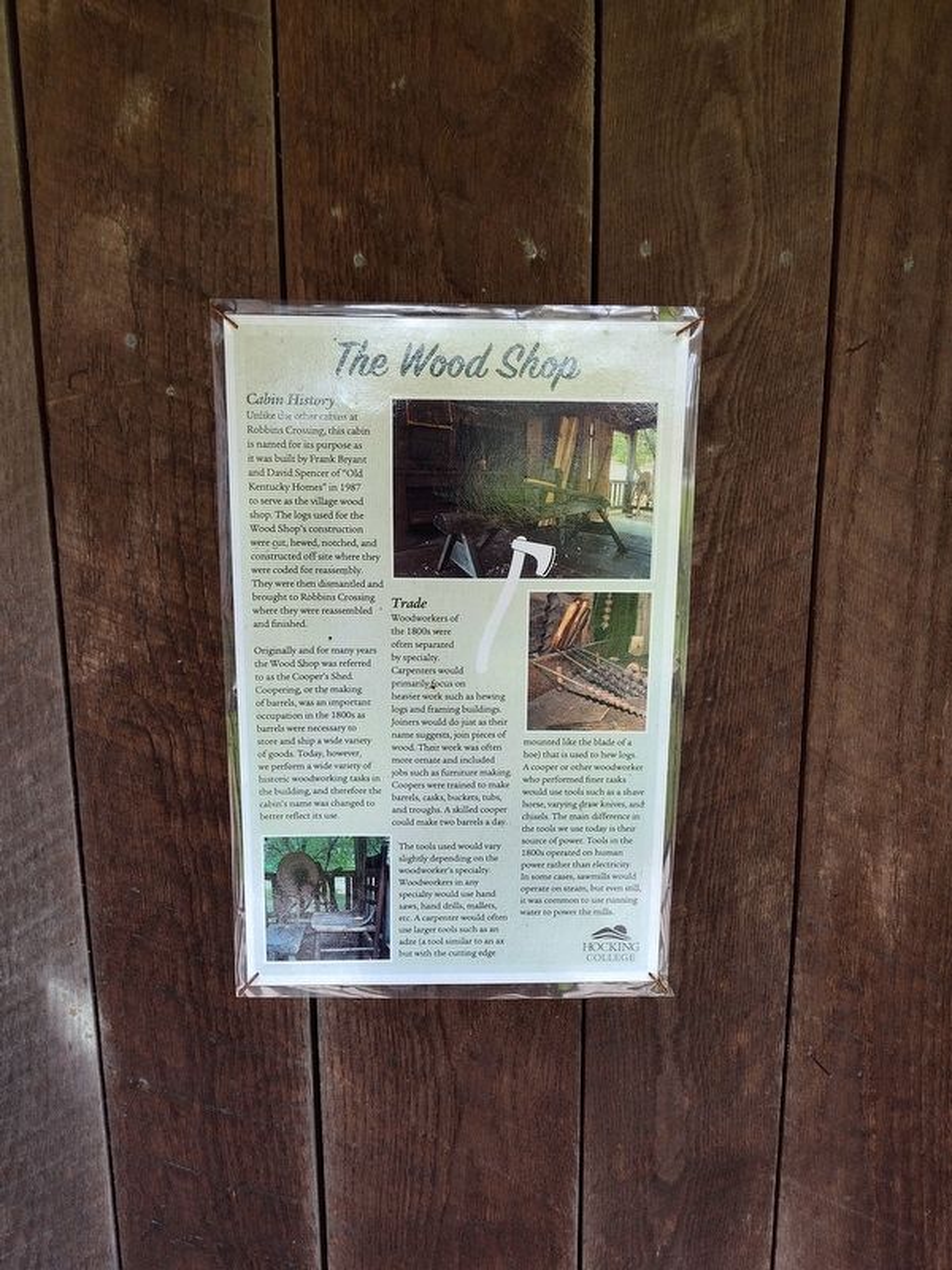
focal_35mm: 23
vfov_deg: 73.9
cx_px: 476
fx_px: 843
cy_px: 635
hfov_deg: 58.9
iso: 112
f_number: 1.8
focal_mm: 5.56
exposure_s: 1/120
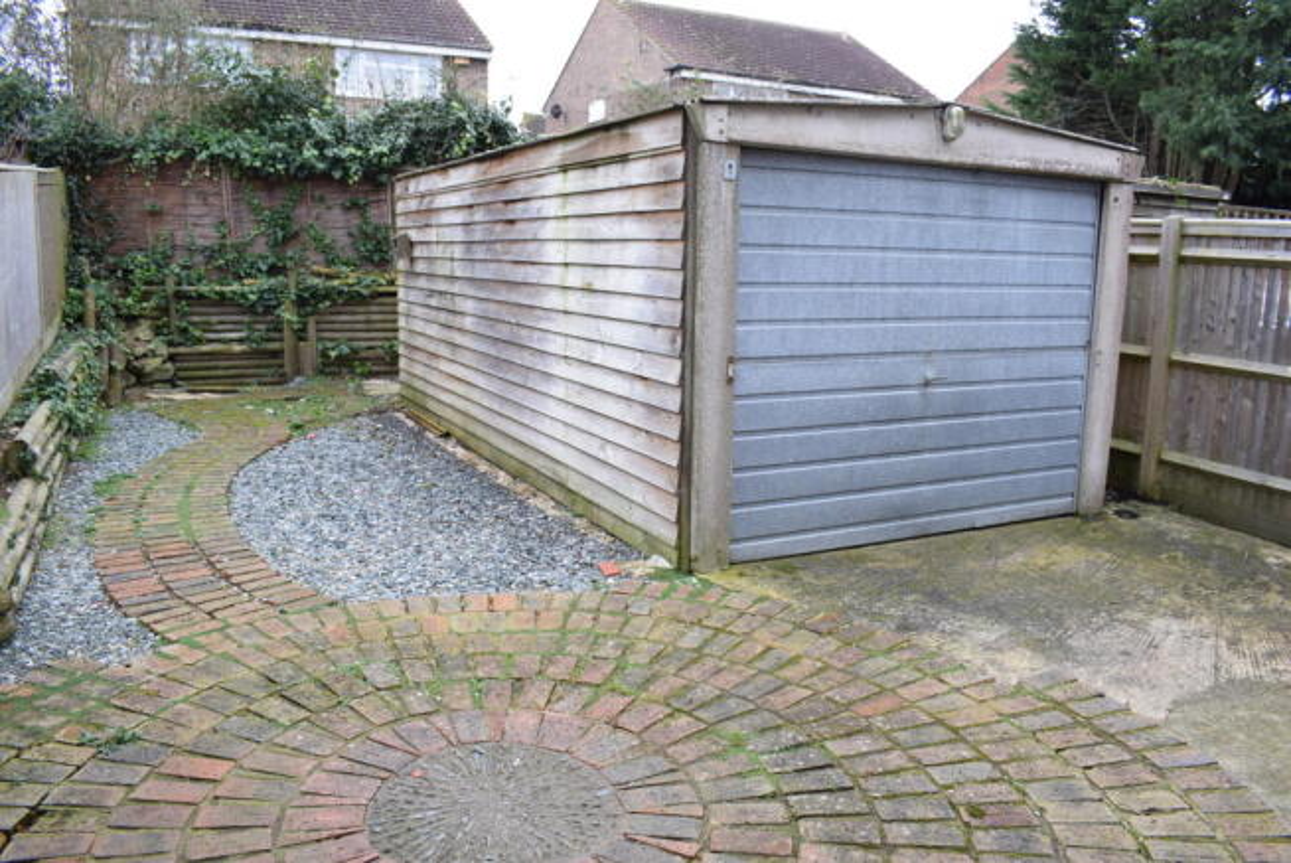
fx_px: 969
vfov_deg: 48.0
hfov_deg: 67.3
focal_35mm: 27
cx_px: 646
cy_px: 432
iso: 800
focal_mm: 18
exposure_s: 1/160
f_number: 6.3
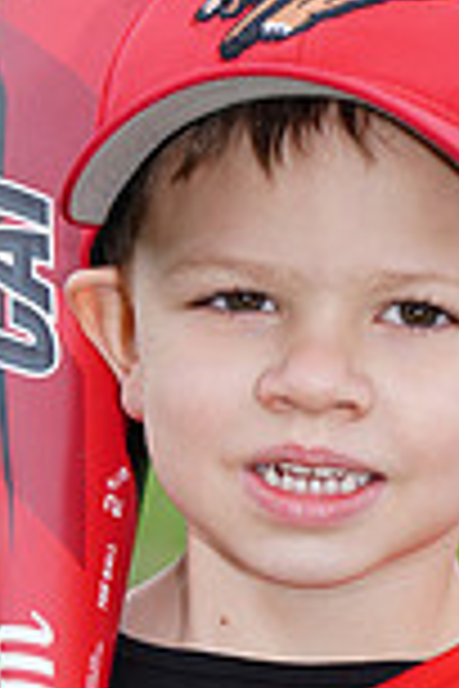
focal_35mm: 759
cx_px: 335
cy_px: 850
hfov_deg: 1.8
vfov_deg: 2.7
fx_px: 14515
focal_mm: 200
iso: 200
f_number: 9
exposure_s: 1/250
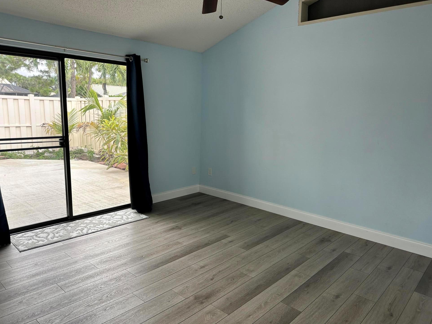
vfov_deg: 54.9
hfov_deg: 69.4
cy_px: 167
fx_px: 312
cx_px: 225
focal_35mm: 25
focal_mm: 6.86
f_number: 1.78
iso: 80
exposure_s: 1/120
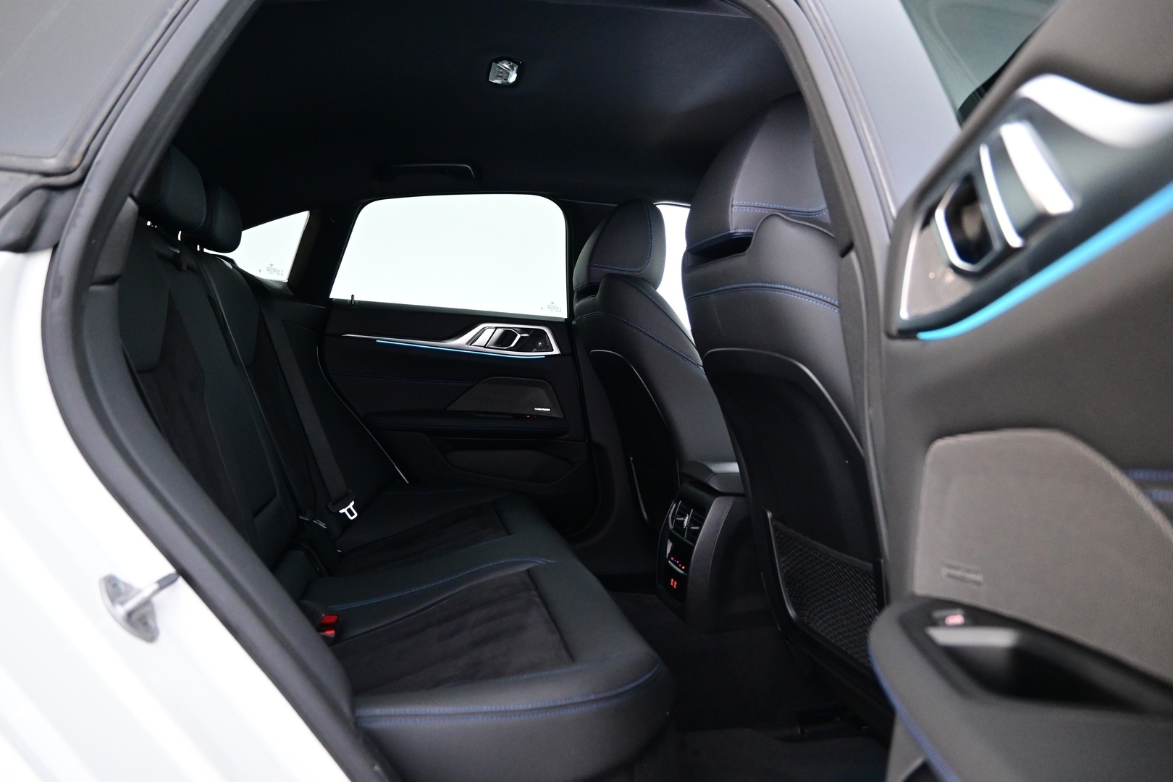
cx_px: 586
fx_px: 782
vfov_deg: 53.1
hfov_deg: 73.7
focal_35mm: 24
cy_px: 391
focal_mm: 16
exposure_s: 1/25
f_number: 3.5
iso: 3200
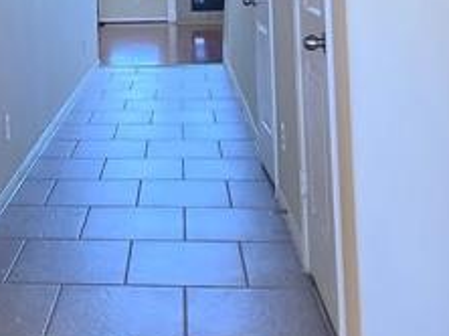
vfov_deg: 22.1
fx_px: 777
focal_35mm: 60
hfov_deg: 31.2
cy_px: -89
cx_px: 75
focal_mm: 1.7
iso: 64
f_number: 2.2
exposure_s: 1/60
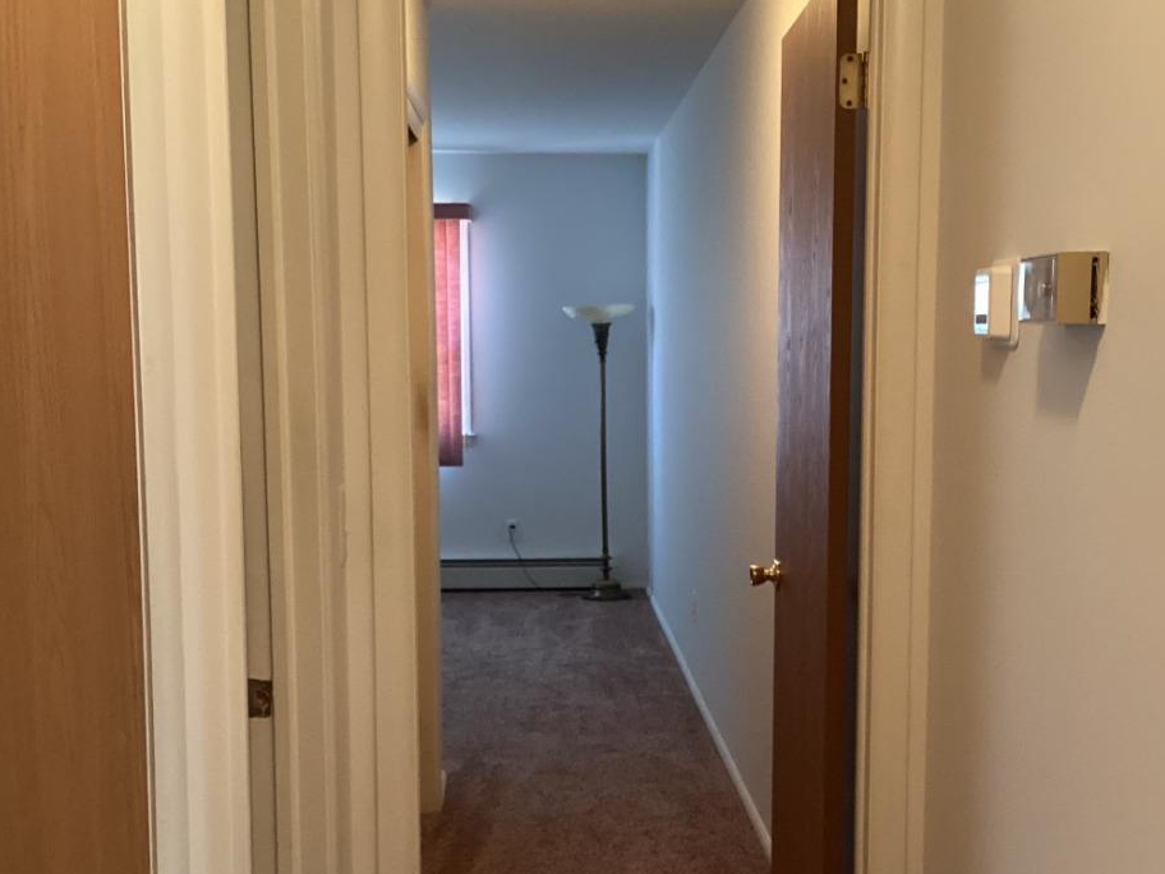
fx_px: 1716
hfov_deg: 37.4
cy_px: 569
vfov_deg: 28.4
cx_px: 676
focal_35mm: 51
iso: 250
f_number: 2.4
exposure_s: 1/33
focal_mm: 3.3
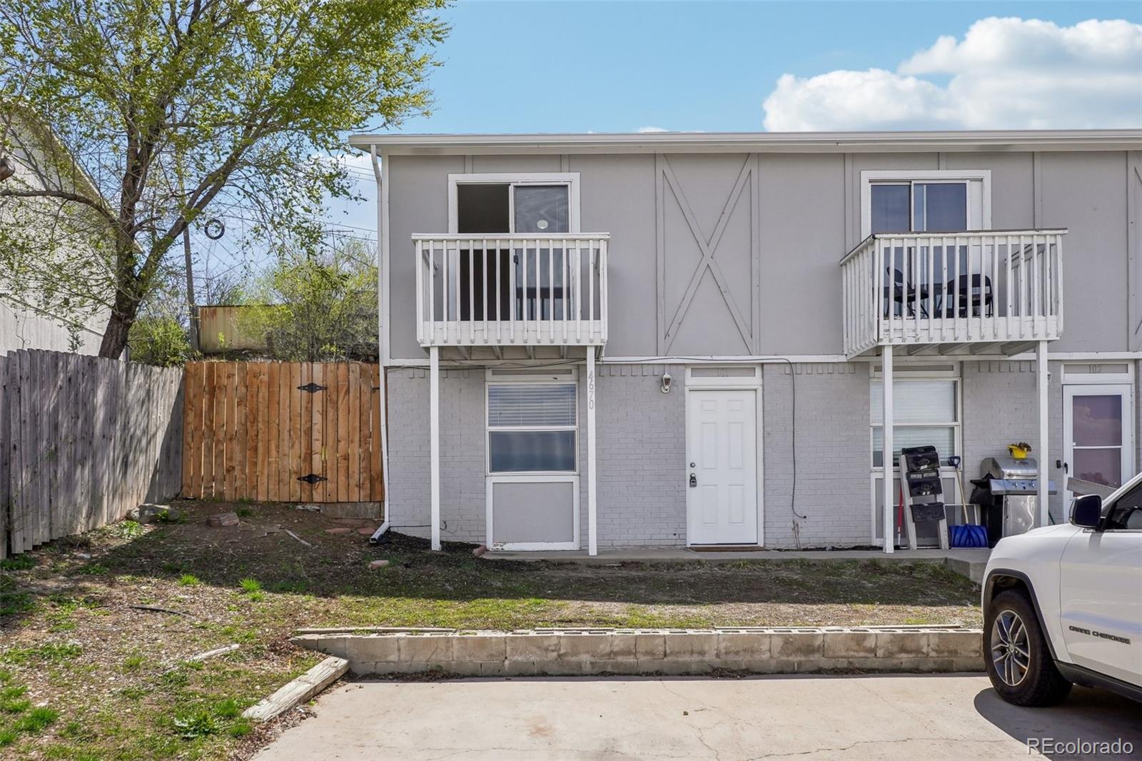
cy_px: 380
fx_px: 809
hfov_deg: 70.4
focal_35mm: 26
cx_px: 571
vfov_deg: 50.4
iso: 100
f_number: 8
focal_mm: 17
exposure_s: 1/350
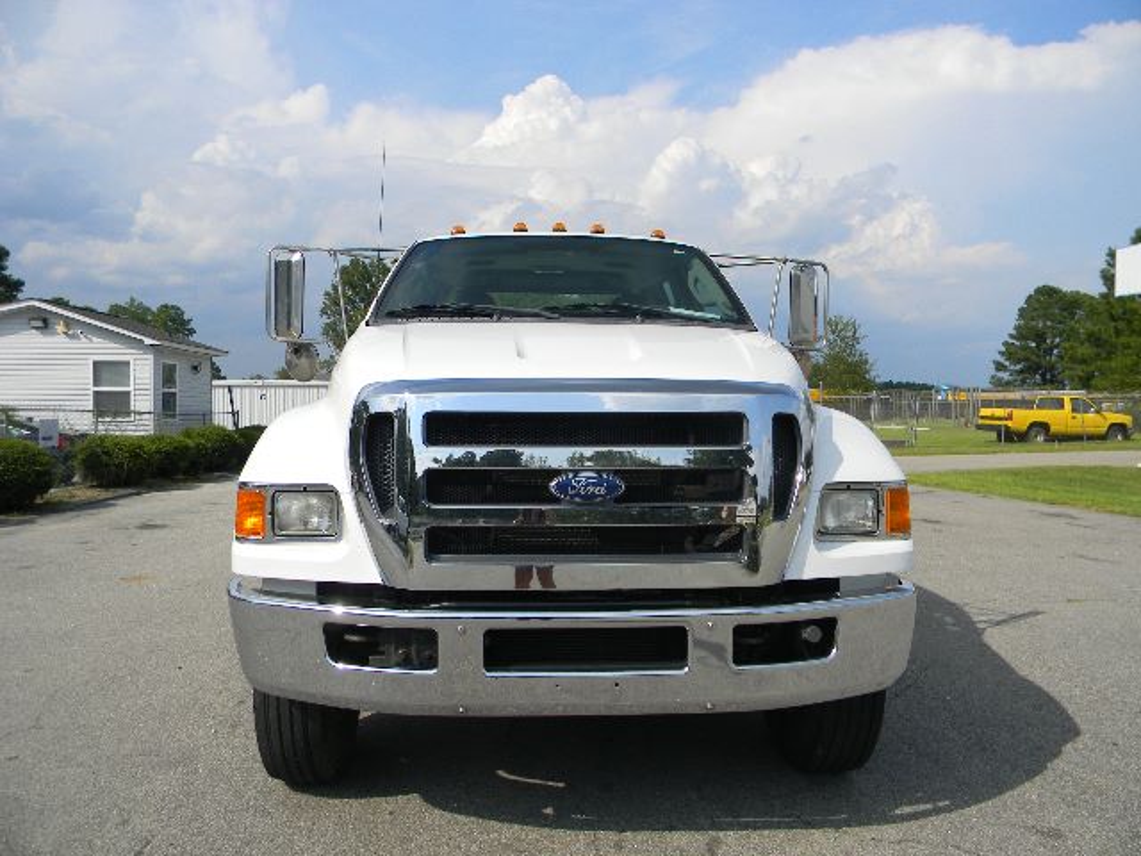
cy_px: 428
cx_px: 570
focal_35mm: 28
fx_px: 923
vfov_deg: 49.7
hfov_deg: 63.4
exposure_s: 1/270
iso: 80
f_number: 7
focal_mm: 5
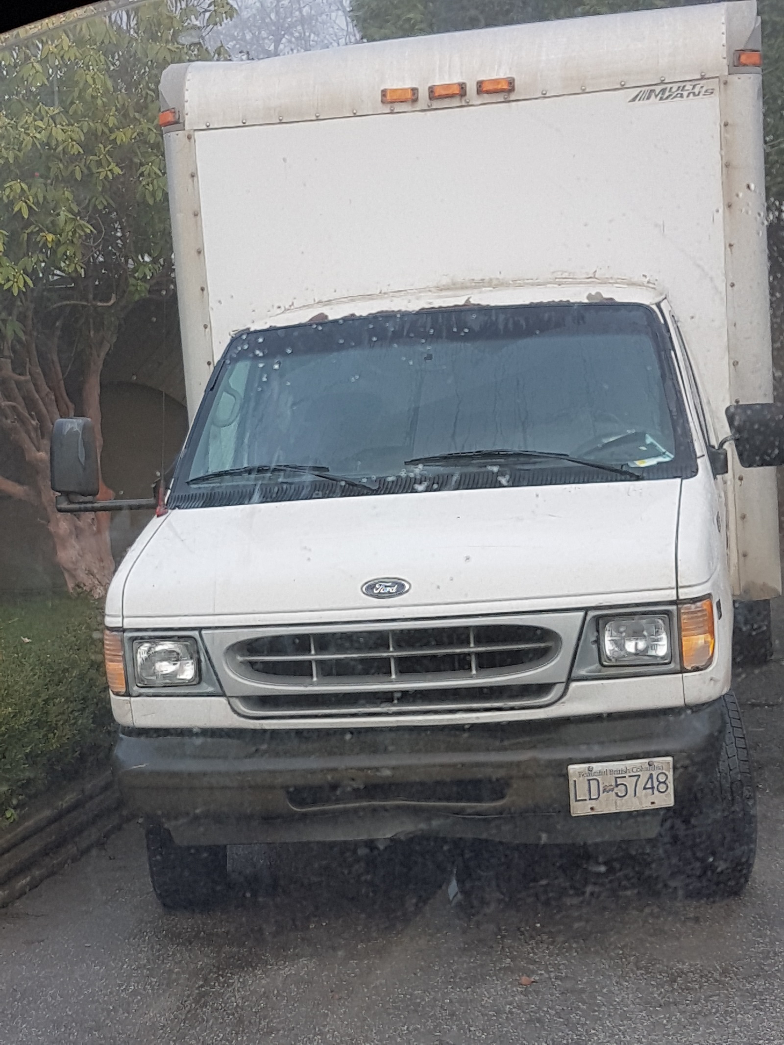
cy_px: 522
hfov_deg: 53.1
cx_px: 392
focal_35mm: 26
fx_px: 785
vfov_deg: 67.3
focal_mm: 4.2
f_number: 1.7
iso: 40
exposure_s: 1/485
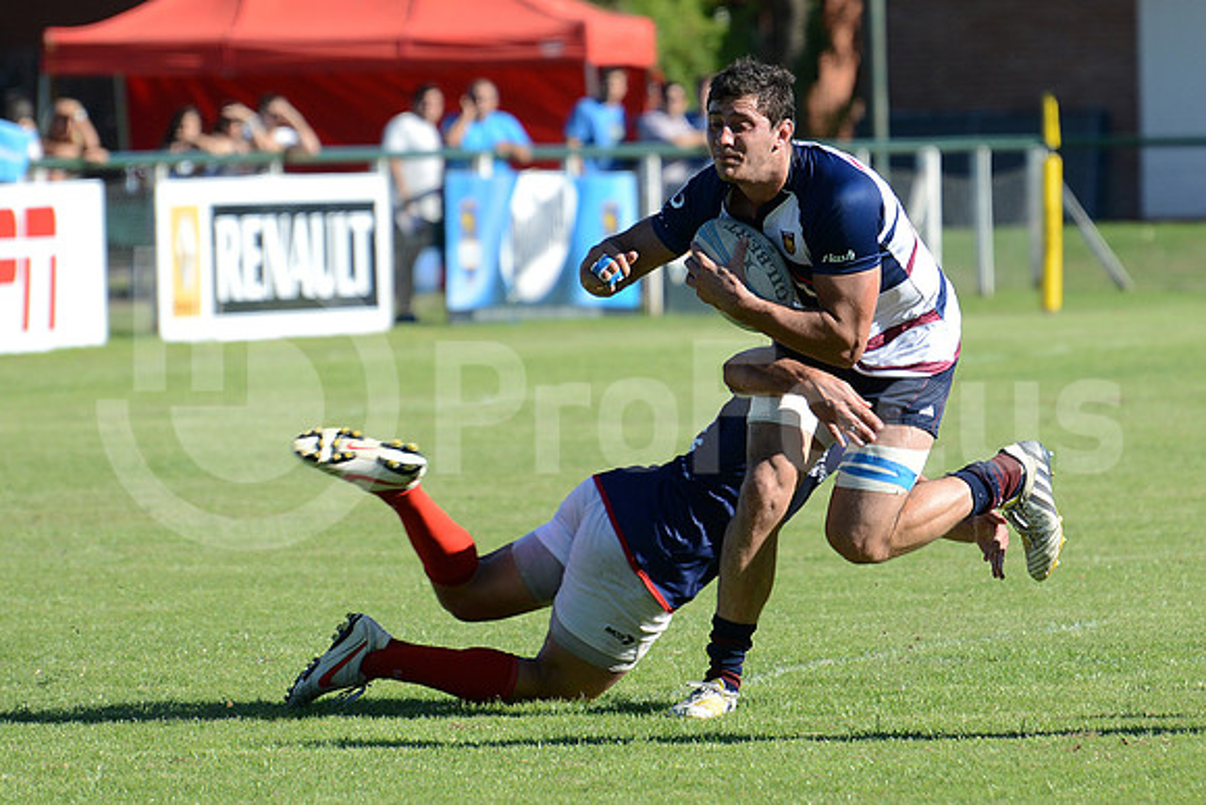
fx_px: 8042
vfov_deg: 5.7
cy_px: 402
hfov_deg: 8.6
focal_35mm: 240
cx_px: 603
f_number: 5.3
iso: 320
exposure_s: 1/800
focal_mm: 240
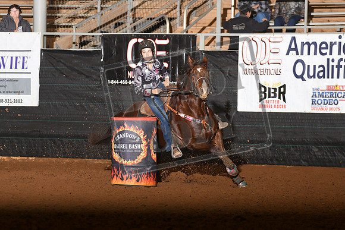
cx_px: 172
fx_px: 2300
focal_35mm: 240
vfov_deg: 5.7
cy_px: 115
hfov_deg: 8.6
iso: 1000
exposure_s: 1/250
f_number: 5.6
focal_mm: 240
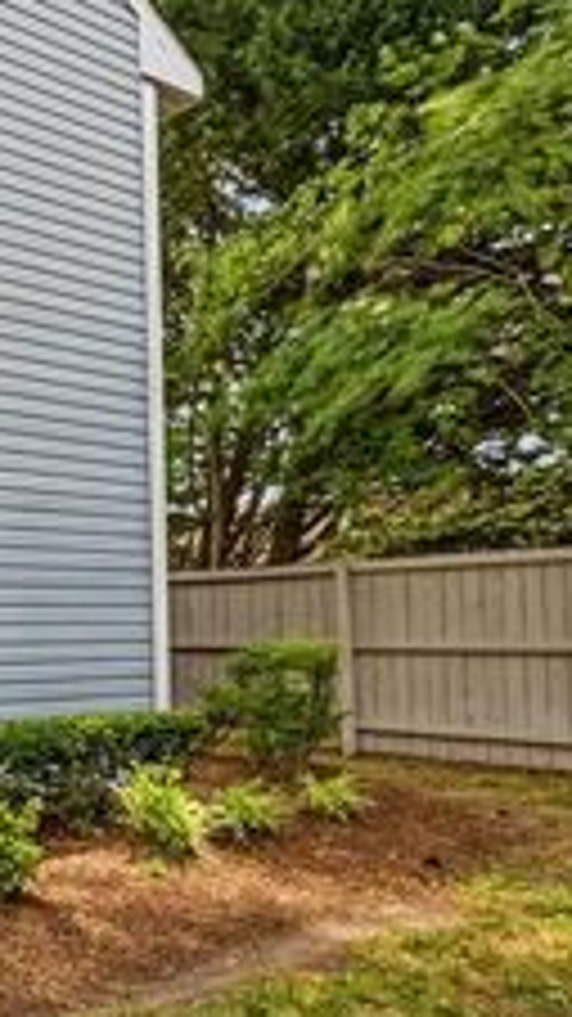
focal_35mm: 31
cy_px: 524
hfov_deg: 26.6
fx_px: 841
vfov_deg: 62.4
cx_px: -293
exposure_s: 1/50
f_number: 8
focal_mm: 9
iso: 250
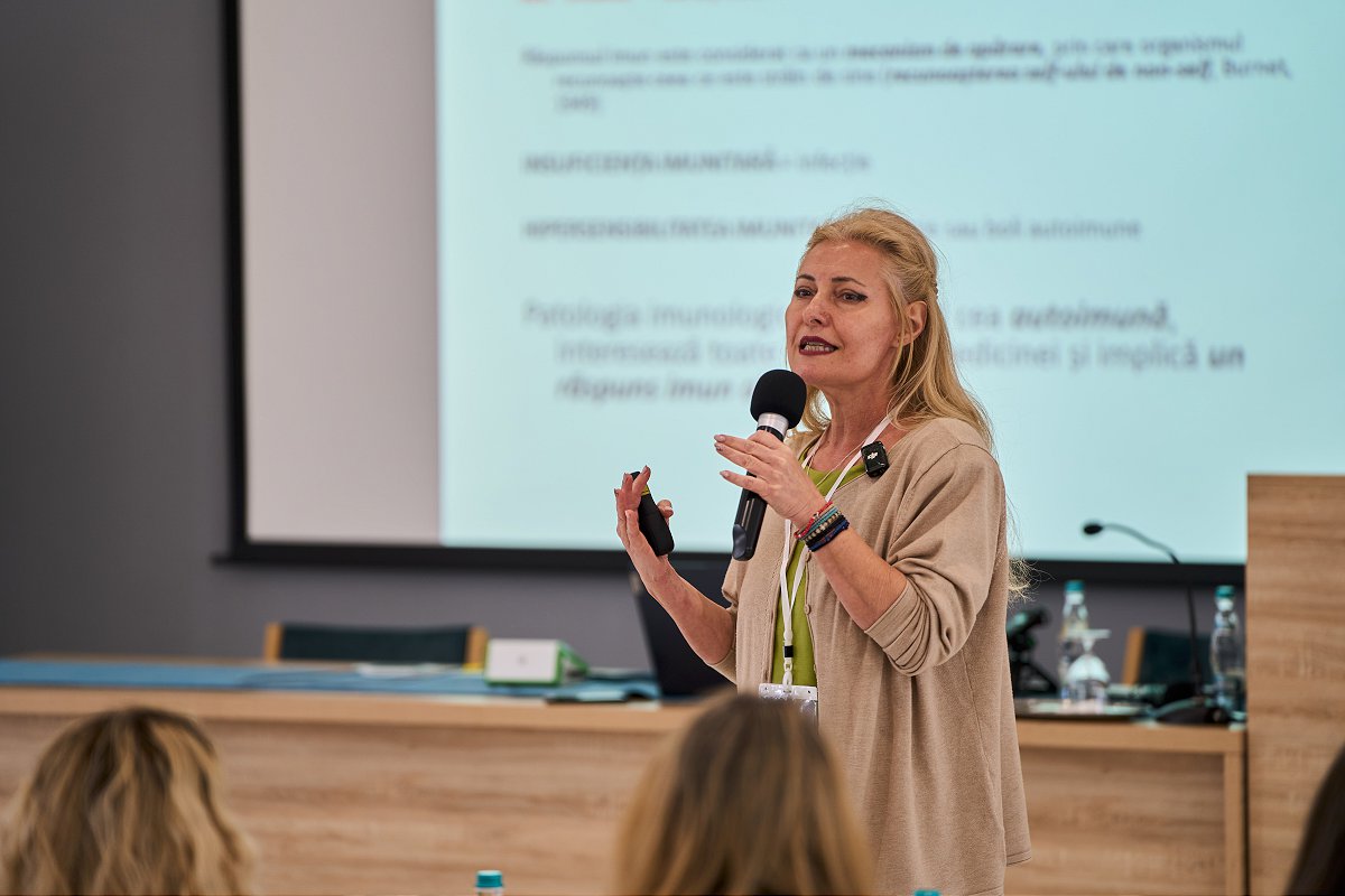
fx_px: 5604
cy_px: 448
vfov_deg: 9.1
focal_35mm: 150
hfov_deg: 13.7
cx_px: 672
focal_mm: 150
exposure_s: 1/100
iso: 250
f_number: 2.8
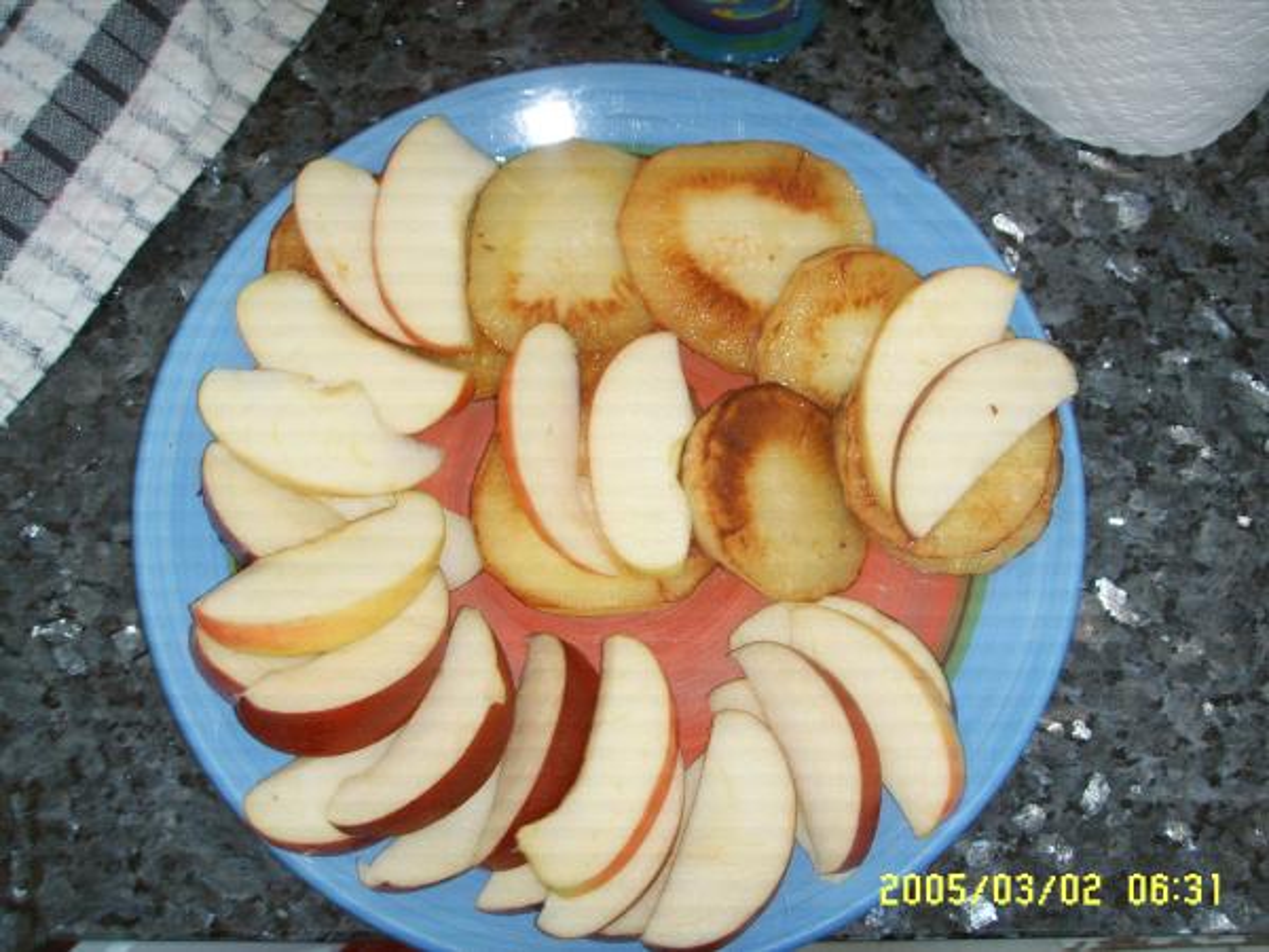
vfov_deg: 36.8
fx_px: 1430
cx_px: 634
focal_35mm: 39
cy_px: 476
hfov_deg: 47.9
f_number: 3.5
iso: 100
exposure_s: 1/45
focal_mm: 6.6
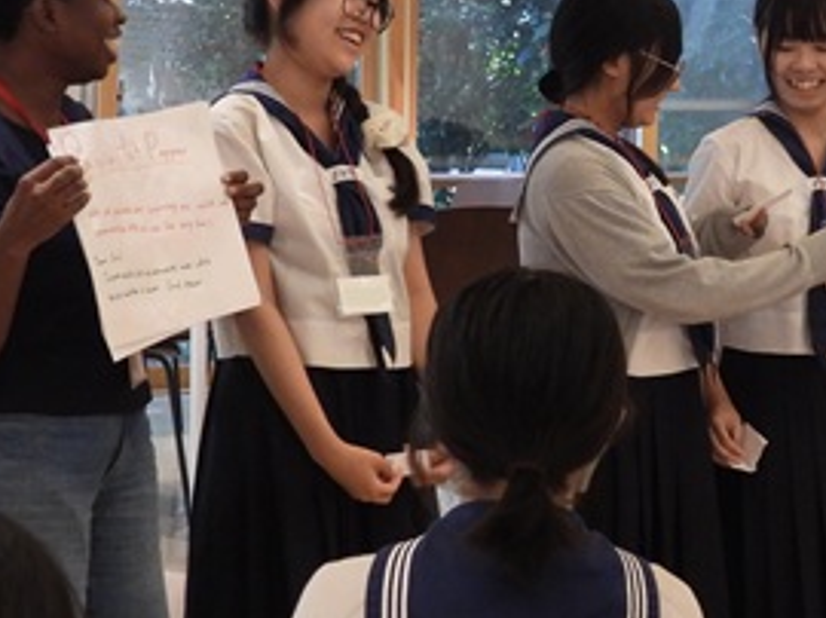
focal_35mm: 141
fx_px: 3362
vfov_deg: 10.5
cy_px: 150
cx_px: 757
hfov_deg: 13.9
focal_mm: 9.8
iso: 400
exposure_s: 1/60
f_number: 3.5
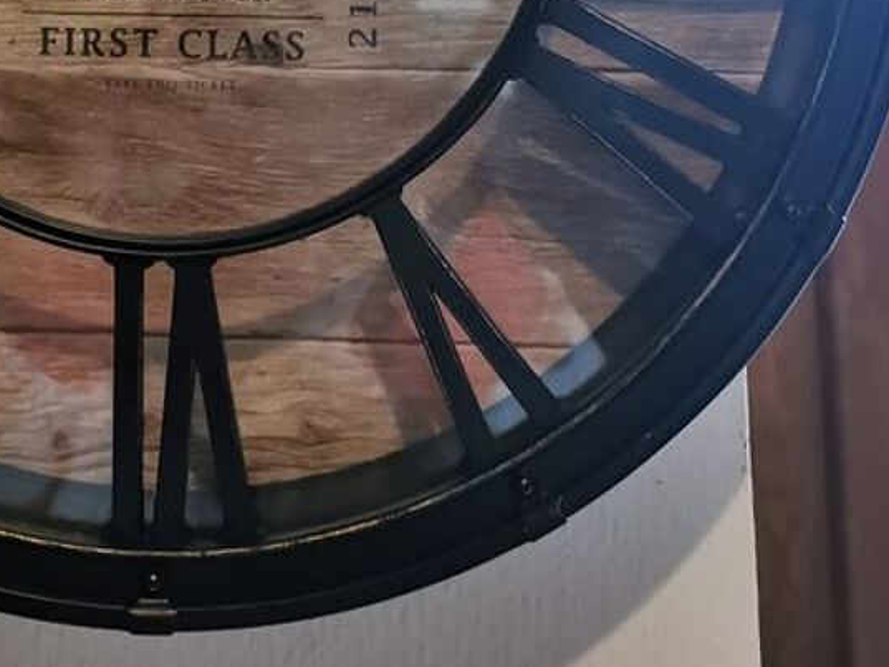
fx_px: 1721
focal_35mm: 67
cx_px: 237
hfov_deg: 28.6
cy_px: -299
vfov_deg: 19.5
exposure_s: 1/50
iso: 640
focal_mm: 5.58
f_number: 1.8
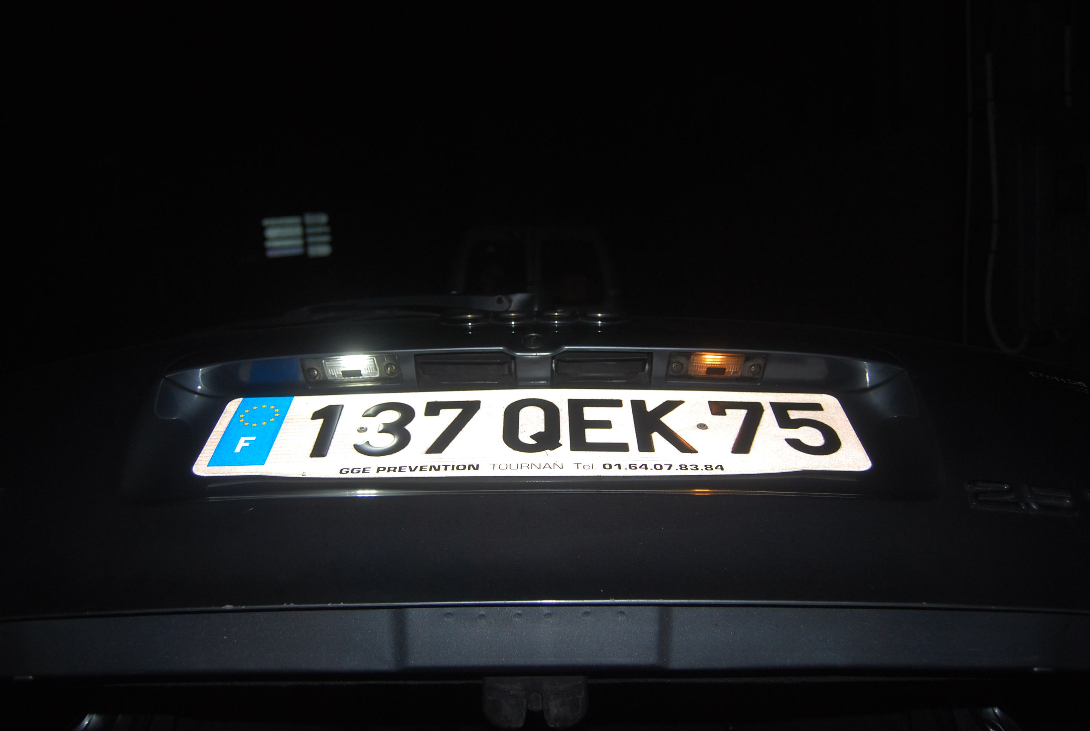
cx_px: 545
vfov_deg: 45.9
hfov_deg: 64.4
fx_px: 865
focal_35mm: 28
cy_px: 366
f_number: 3.5
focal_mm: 19
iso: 200
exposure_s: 1/60
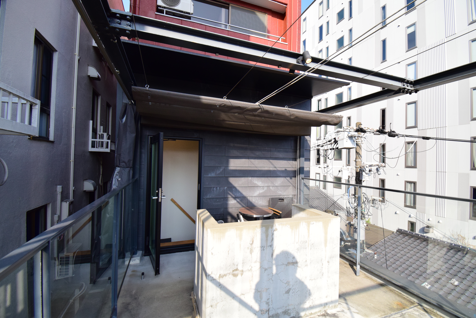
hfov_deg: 100.4
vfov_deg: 77.4
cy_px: 159
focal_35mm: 15
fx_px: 198
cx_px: 238
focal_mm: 10
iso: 800
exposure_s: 1/750
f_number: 8
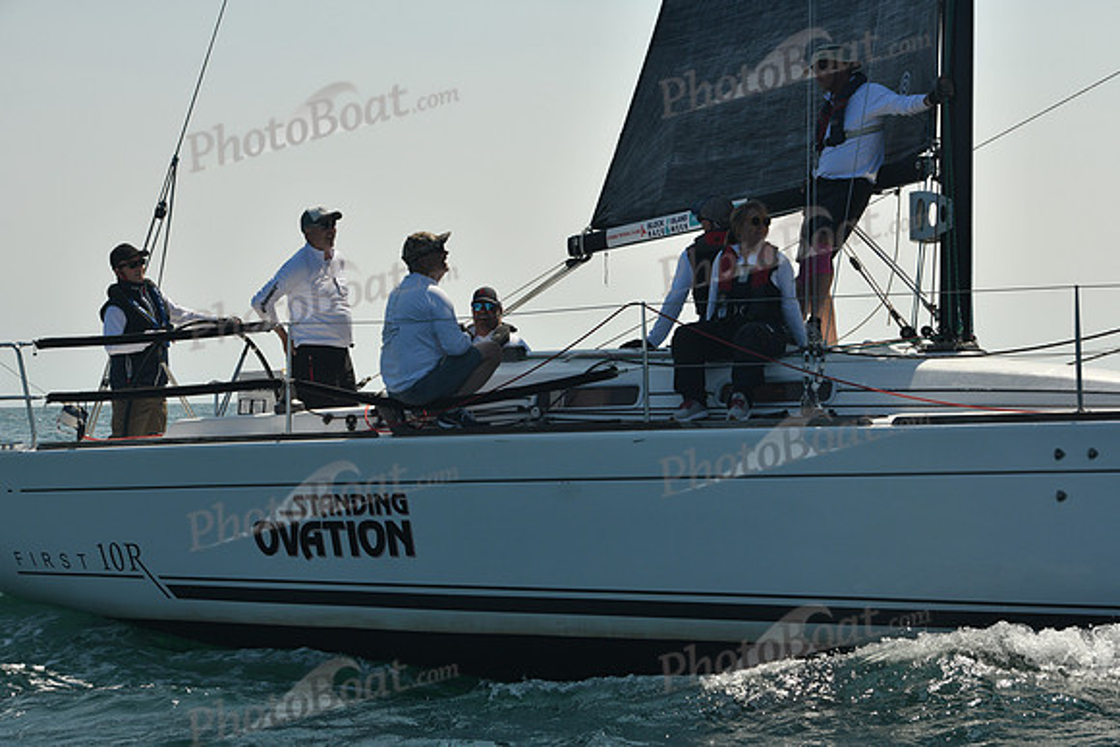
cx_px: 560
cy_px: 374
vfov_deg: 16.7
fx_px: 2552
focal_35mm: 82
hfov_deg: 24.8
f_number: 9
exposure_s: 1/640
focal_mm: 82
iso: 320
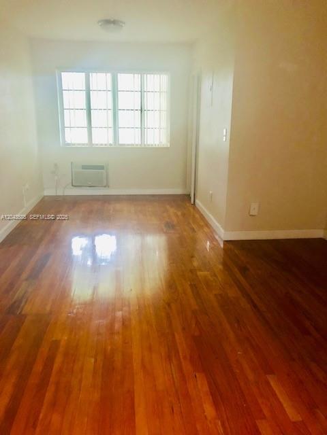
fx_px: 353
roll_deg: -0.2
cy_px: 218
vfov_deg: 63.4
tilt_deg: -15.1
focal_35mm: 28
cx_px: 164
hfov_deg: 49.7
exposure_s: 1/5
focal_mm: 4
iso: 100
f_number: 1.8
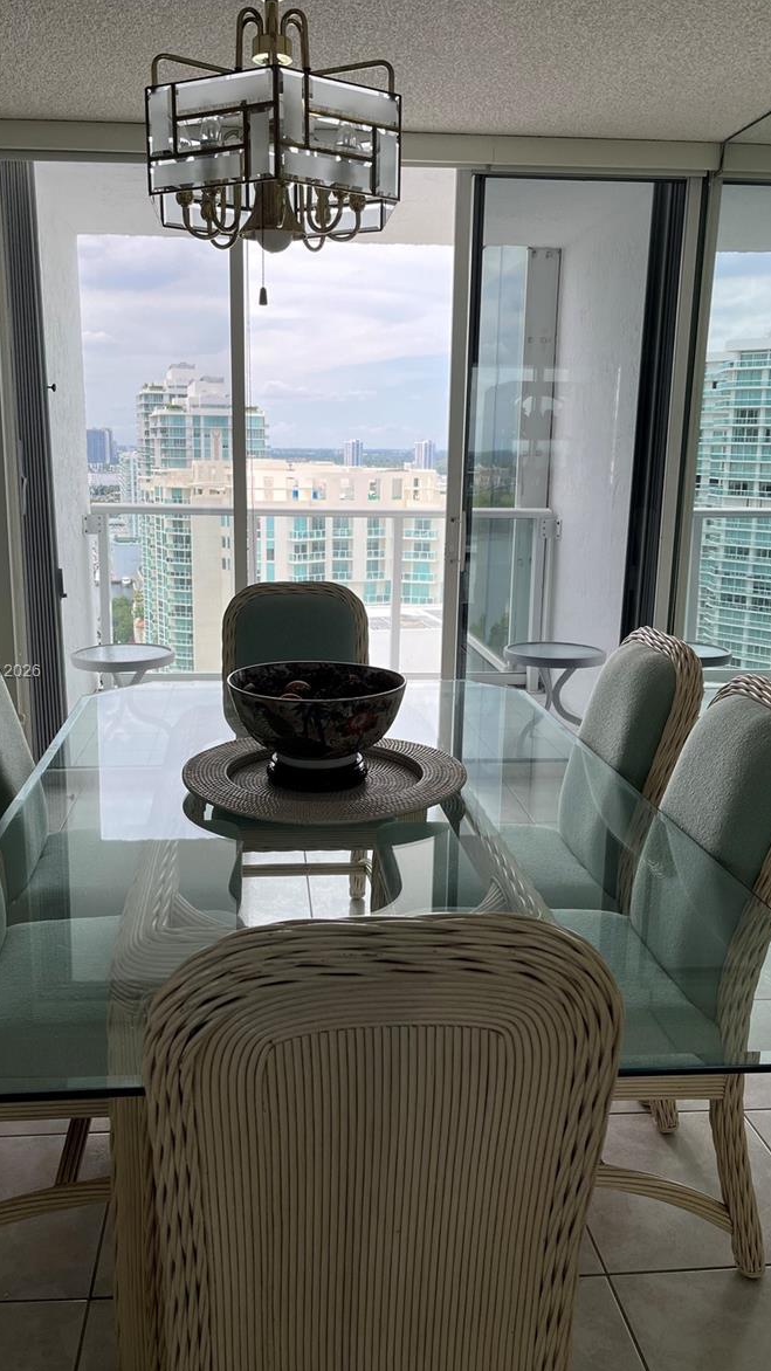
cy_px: 673
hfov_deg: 40.1
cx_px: 351
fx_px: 1054
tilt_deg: -13.0
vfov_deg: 66.1
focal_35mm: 29
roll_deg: +0.2
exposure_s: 1/821
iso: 50
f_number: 1.6
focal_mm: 5.1
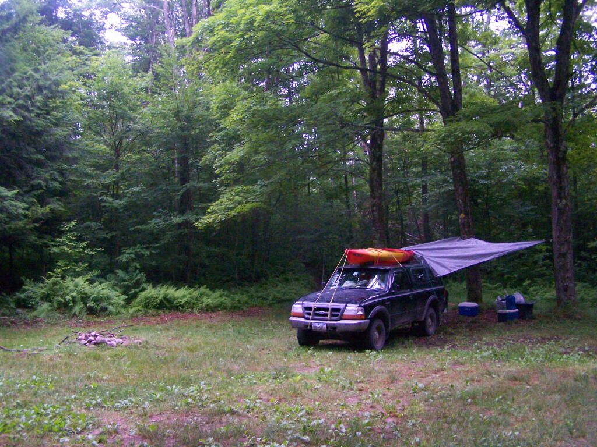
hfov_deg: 49.0
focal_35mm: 38
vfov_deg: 37.7
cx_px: 298
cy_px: 224
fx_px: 655
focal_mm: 6.3
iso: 400
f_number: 2.8
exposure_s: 1/100
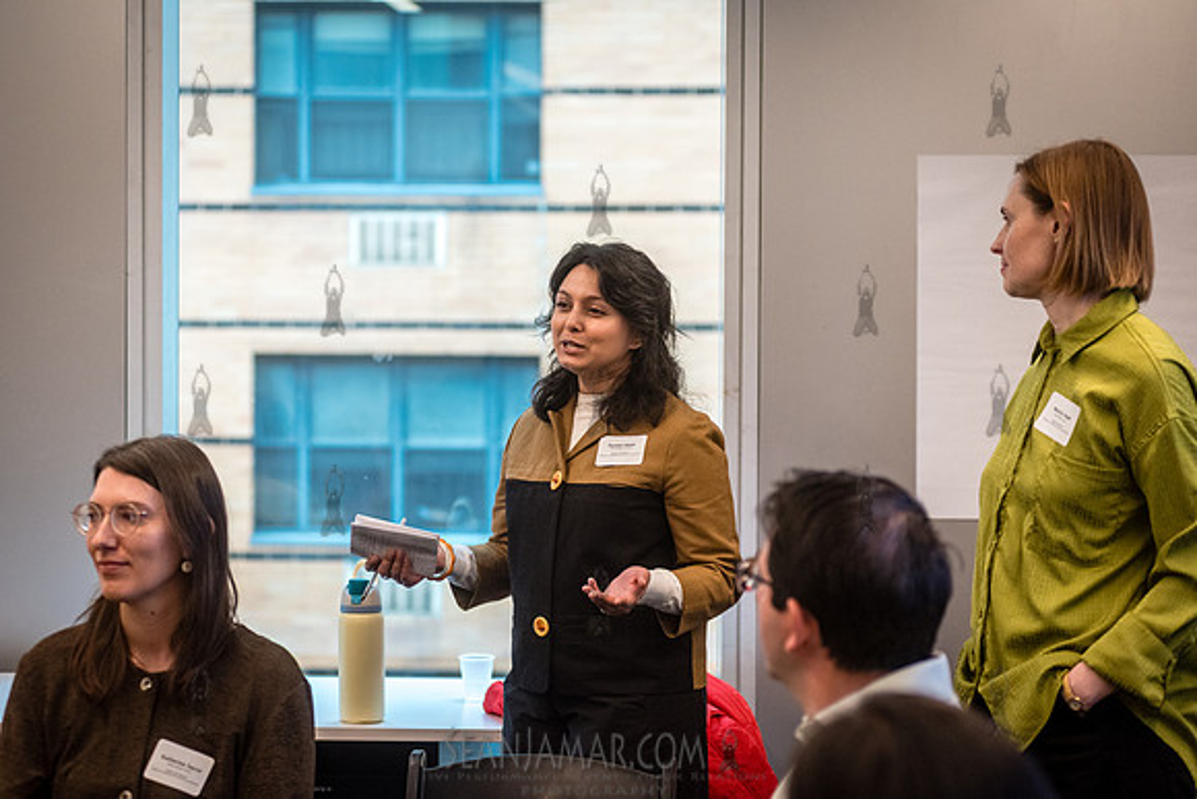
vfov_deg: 17.1
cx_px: 598
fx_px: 2660
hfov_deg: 25.4
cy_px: 400
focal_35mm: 80
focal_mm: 80
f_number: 3.5
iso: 2000
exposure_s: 1/500
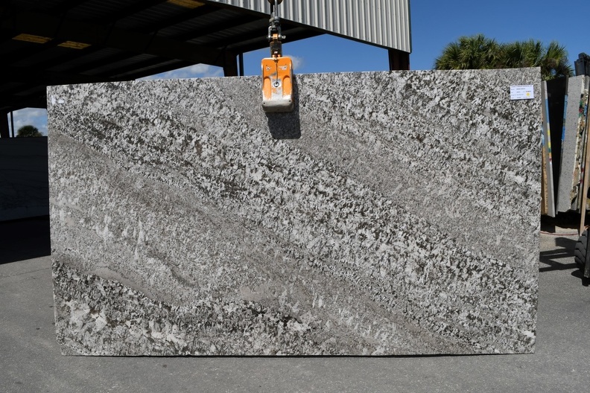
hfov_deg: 61.9
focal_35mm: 30
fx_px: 492
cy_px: 196
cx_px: 295
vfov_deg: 43.6
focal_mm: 20
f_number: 13
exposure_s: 1/500
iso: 200
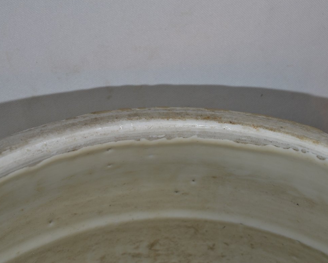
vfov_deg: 33.4
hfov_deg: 41.1
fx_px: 437
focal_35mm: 45
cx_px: 183
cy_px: 132
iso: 100
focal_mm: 26
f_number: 8
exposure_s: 1/60
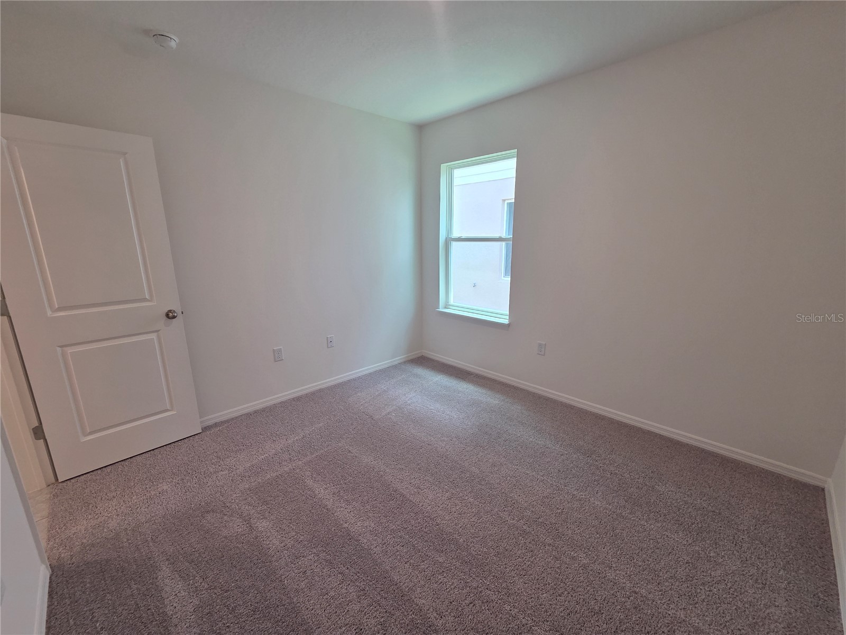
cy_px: 318
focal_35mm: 13
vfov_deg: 89.9
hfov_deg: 106.2
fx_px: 318
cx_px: 423
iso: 125
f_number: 2.2
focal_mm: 2.2
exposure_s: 1/120
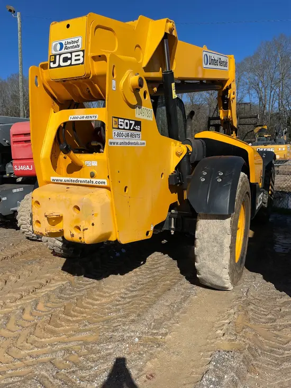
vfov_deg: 67.3
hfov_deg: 53.1
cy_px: 194
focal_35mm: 26
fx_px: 291
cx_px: 146
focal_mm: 4.2
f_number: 1.6
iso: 50
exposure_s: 1/6897
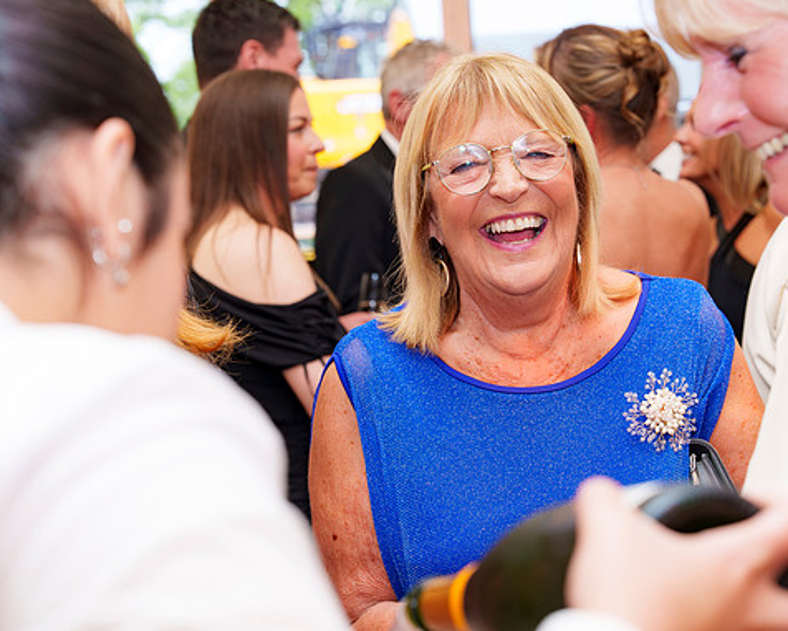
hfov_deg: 23.8
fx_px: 1866
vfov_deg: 19.2
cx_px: 475
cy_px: 312
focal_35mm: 80
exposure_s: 1/60
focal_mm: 70
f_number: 5.6
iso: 400
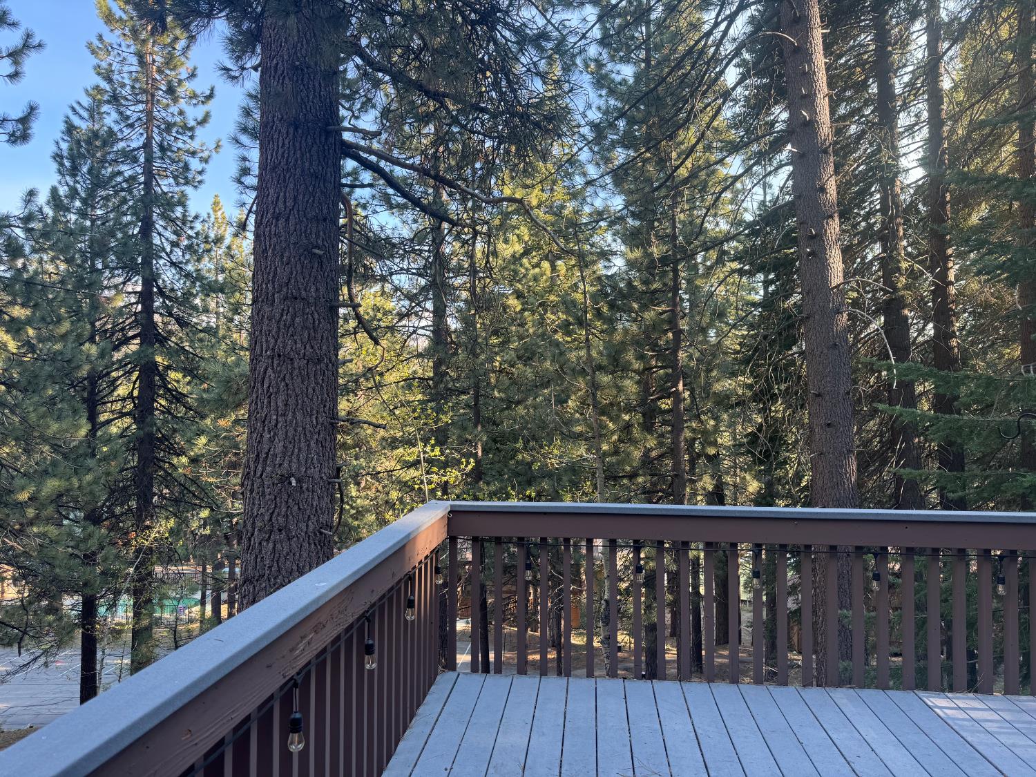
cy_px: 388
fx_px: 718
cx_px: 518
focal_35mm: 24
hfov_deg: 71.6
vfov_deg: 56.8
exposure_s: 1/176
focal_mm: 6.76
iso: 64
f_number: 1.78
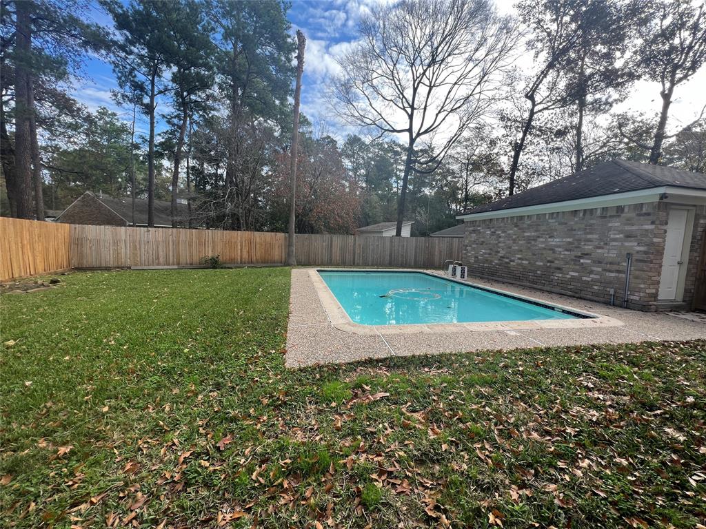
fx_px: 265
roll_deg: -2.4
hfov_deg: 106.2
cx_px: 353
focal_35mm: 13
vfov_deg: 89.9
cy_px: 264
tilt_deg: -5.1
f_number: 1.8
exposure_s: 1/451
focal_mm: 1.57
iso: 32
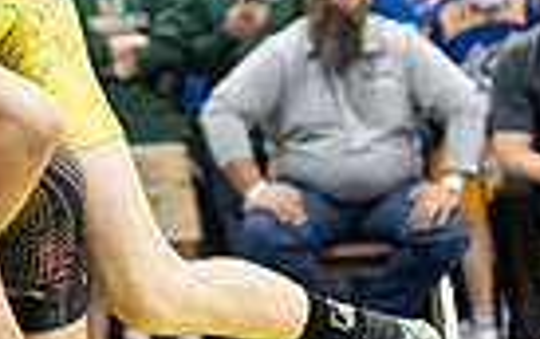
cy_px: 10
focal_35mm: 358
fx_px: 5275
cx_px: 32
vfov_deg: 3.7
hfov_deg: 5.8
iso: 10000
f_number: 4
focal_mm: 83
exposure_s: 1/500
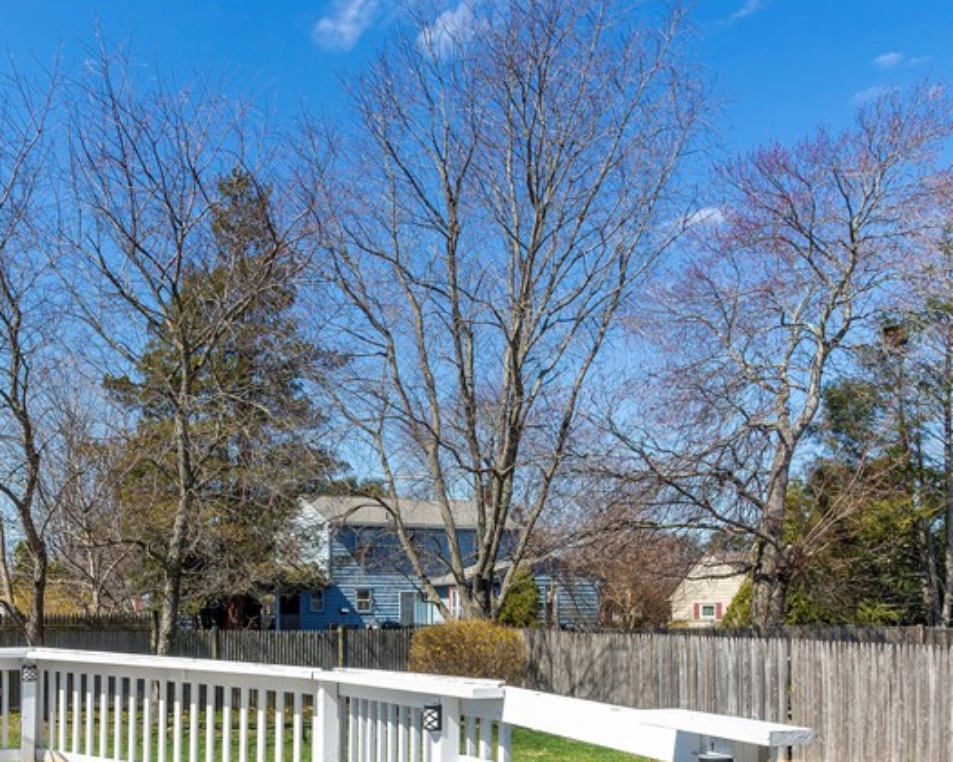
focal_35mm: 31
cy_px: 638
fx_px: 875
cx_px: 261
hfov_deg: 55.0
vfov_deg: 44.2
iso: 100
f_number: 9
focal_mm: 16
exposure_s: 1/125
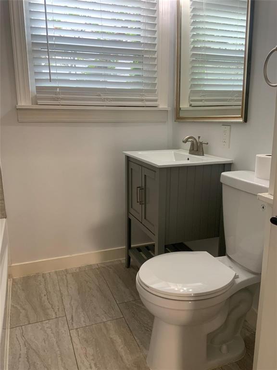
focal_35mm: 29
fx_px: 309
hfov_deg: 48.2
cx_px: 138
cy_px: 185
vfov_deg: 61.7
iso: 80
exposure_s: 1/60
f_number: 1.8
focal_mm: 3
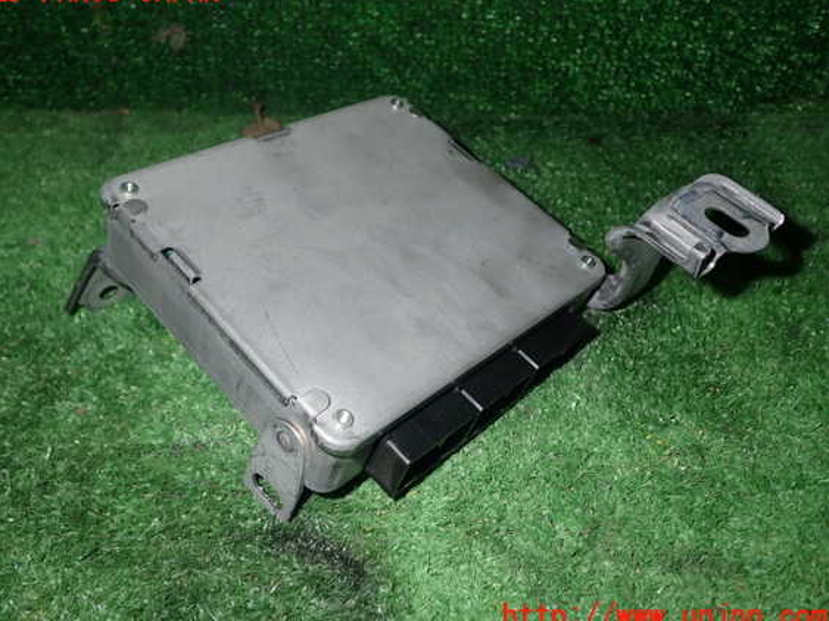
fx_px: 766
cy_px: 305
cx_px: 393
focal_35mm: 32
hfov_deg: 56.8
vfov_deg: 44.1
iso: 200
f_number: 6.3
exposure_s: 1/30
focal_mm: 5.4
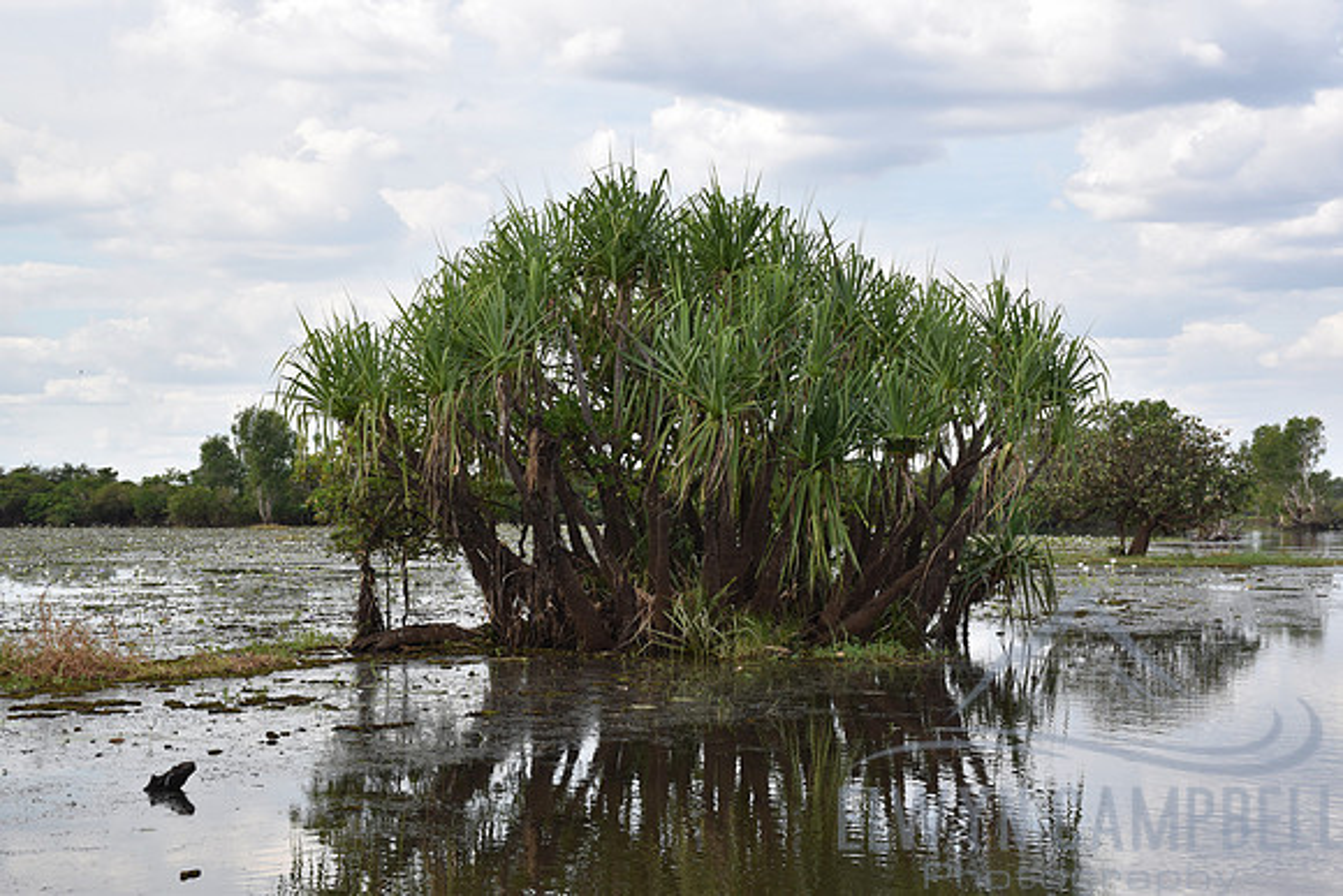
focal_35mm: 63
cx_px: 672
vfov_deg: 21.6
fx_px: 2351
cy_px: 448
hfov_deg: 31.9
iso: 100
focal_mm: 42
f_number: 7.1
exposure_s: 1/200
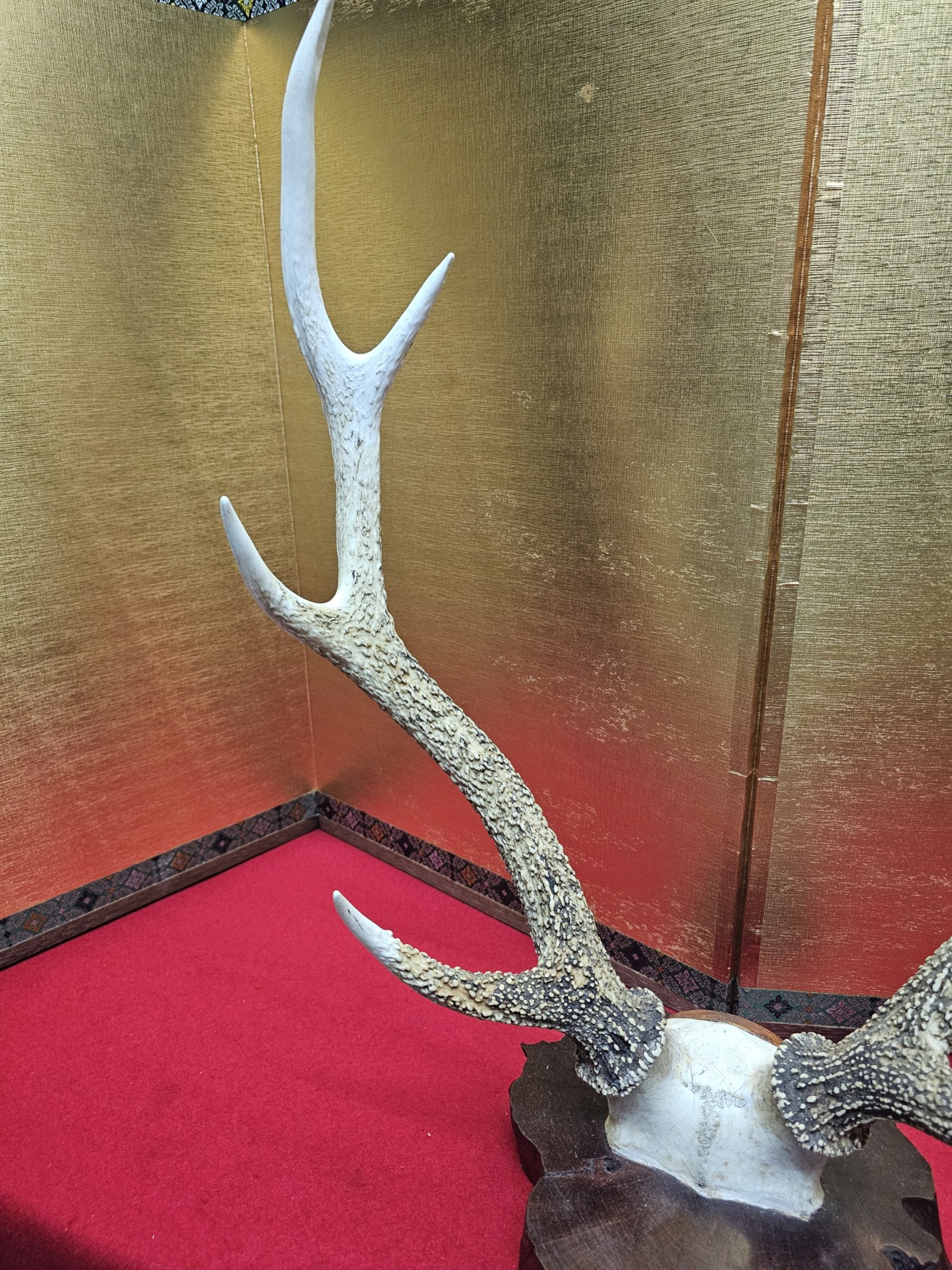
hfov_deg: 58.9
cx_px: 476
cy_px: 635
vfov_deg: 73.9
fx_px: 843
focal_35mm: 23
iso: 640
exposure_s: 1/120
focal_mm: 6.3
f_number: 1.7
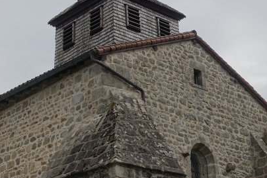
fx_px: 697
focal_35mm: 94
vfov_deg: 14.5
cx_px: 134
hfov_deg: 21.7
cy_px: 41
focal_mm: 22.57
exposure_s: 1/160
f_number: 4
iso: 125
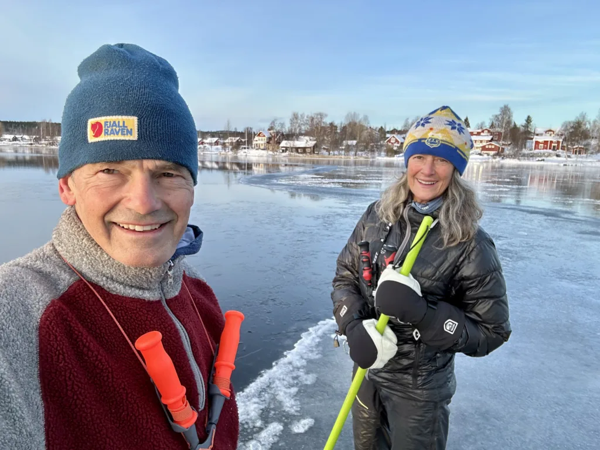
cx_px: 300
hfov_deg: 73.9
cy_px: 225
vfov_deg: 58.9
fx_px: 399
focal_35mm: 23
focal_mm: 2.69
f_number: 1.9
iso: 20
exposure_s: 1/121
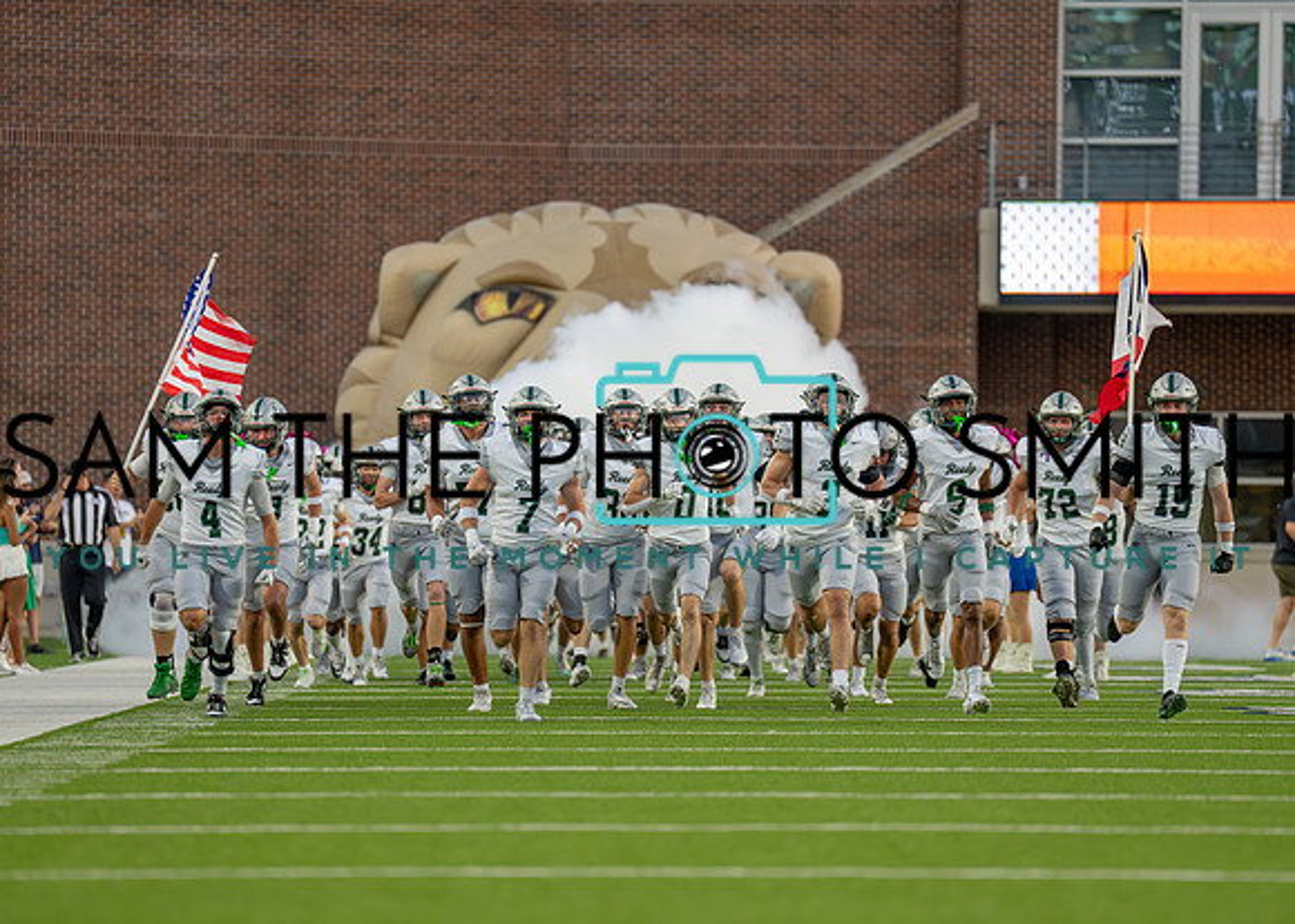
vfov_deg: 5.2
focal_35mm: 276
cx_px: 670
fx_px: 10139
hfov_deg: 7.3
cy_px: 482
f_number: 2.8
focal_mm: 200
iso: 1250
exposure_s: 1/1600
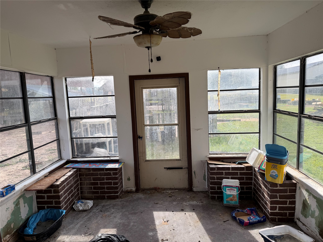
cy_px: 121
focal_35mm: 24
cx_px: 162
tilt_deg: -6.4
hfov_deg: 71.6
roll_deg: +2.8
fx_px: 224
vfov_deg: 56.8
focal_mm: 6.76
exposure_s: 1/1046
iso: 80
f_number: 1.78
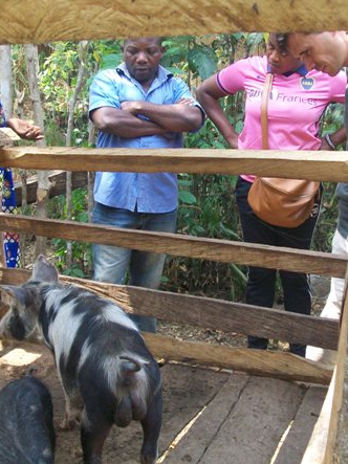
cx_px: 200
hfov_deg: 24.0
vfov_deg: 31.7
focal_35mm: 61
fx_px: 818
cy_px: 229
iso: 94
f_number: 3
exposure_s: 1/160
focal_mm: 7.6
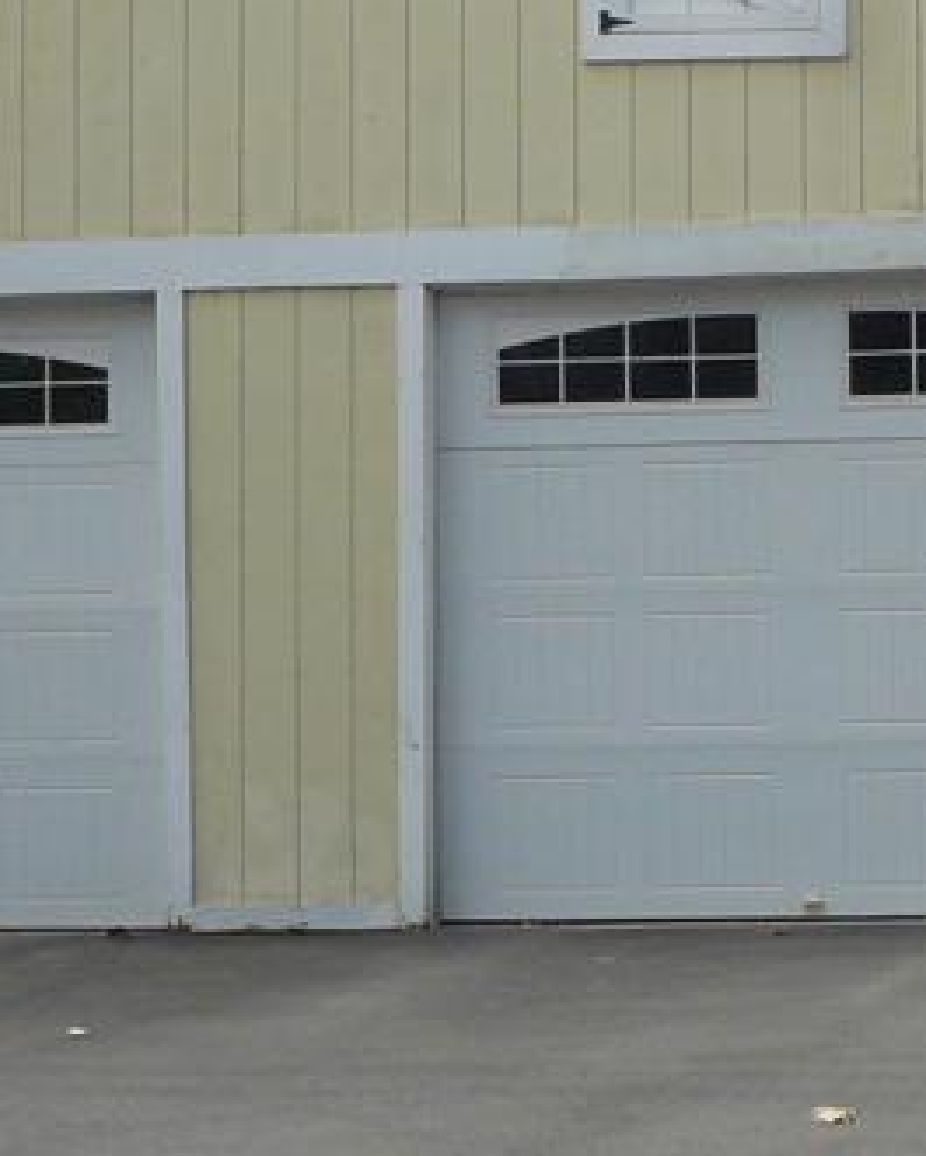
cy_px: 712
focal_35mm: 151
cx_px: 755
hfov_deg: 10.2
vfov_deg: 12.8
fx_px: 5171
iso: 100
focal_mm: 6
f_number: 4.5
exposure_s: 1/250
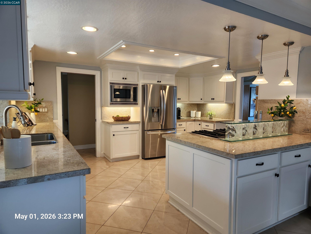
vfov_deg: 58.9
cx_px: 156
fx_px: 207
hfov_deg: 73.9
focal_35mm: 23
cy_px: 117
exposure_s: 1/120
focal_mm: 5.4
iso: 100
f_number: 1.8
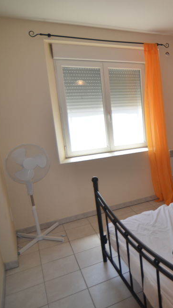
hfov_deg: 35.1
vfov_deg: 66.1
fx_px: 237
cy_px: 151
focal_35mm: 29
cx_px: 185
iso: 250
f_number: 4
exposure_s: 1/250
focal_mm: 12
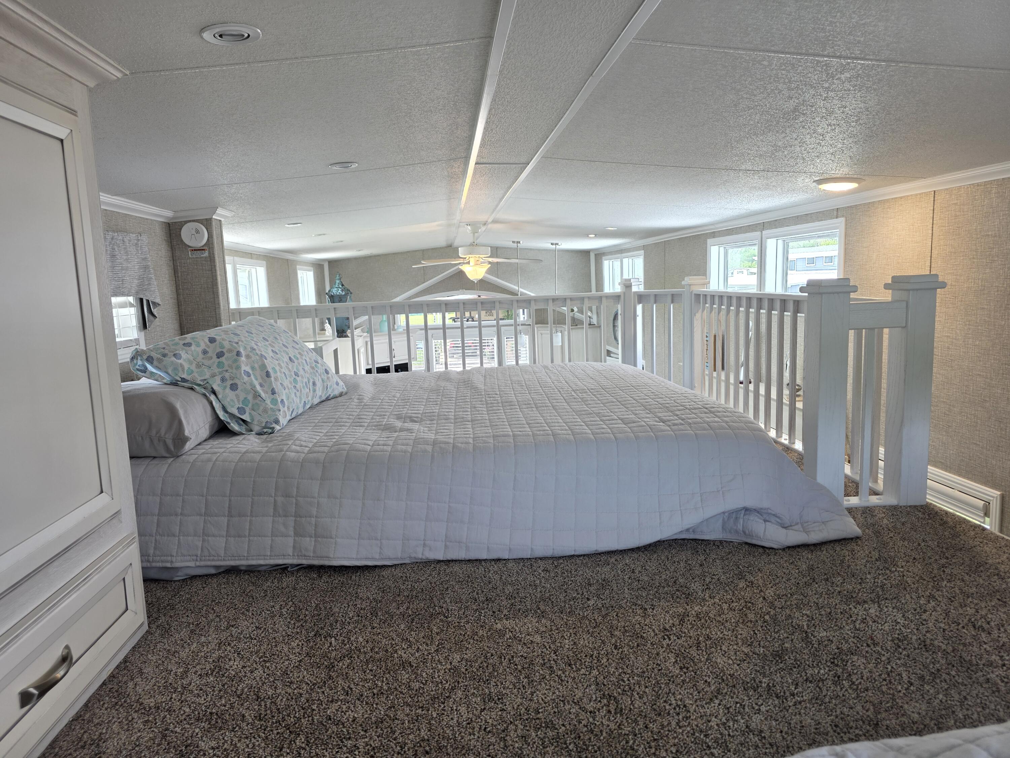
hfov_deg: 73.9
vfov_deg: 58.9
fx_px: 671
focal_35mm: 23
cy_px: 379
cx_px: 505
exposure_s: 1/120
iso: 80
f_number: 1.7
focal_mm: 6.3
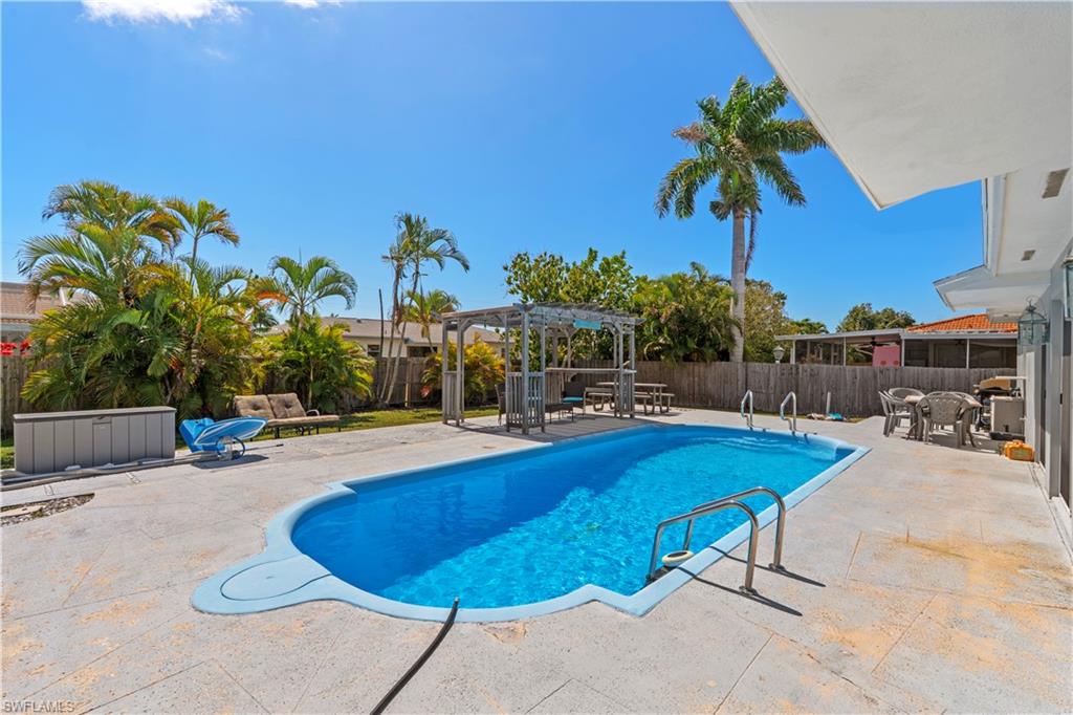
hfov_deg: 93.3
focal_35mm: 17
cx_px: 536
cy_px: 358
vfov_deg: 70.4
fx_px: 507
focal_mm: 17
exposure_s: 1/250
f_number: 10
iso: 100
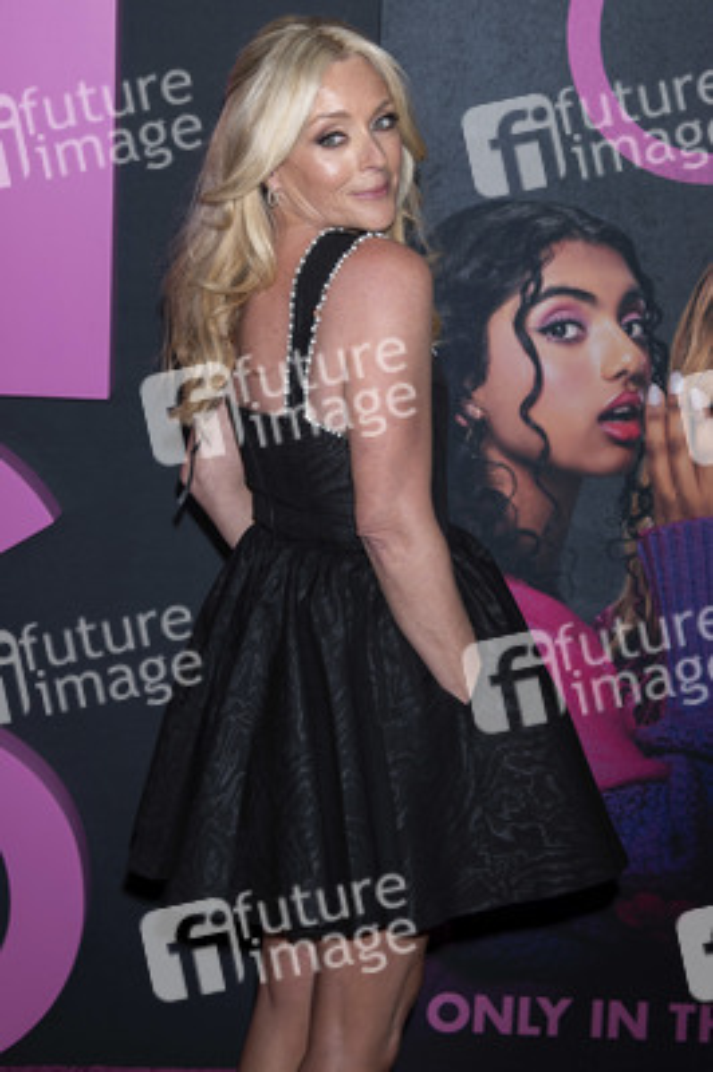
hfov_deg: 25.9
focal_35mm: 52
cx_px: 356
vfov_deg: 38.2
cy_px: 536
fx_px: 1547
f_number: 6.3
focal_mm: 52
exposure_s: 1/200
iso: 400
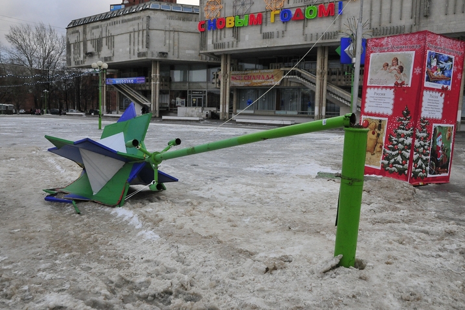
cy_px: 154
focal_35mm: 28
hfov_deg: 65.5
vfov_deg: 46.4
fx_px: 362
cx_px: 235
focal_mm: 18
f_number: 6.3
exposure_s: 1/400
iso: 1250
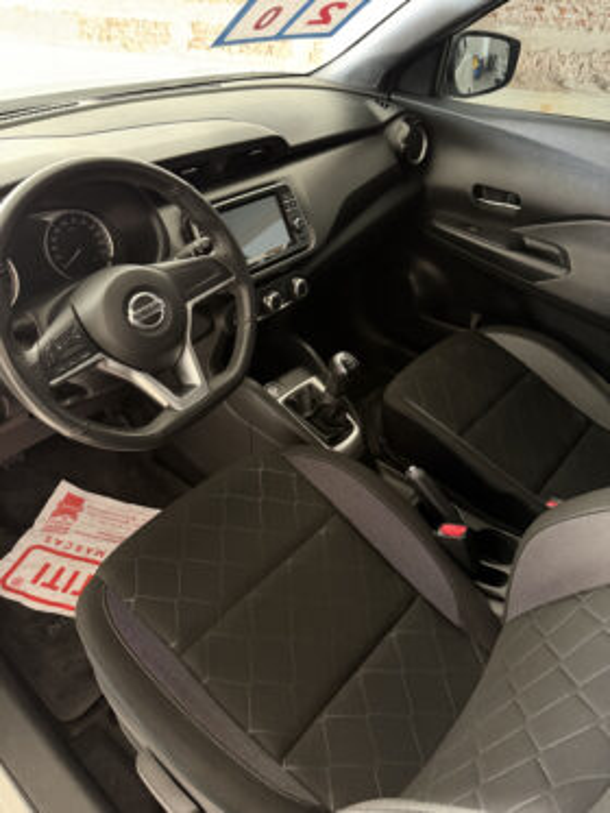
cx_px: 305
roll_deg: -3.9
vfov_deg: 71.6
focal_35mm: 24
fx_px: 564
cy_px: 406
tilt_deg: -40.0
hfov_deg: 56.8
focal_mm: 6.76
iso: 1000
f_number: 1.78
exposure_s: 1/31
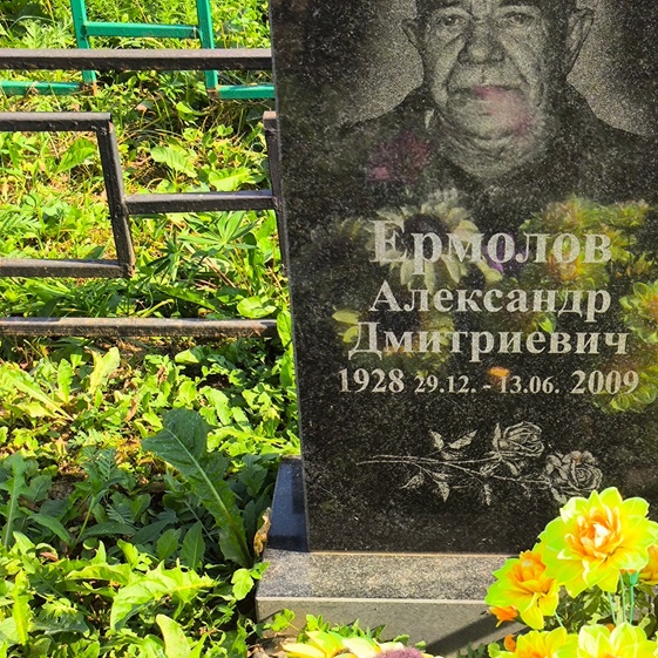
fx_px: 1355
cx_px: 402
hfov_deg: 27.2
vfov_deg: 27.3
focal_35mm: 63
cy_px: 320
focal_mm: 4.71
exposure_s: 1/811
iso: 50
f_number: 1.7
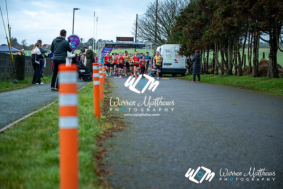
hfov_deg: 28.8
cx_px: 142
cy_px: 94
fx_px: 550
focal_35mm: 70
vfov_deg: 19.5
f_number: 2.8
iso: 320
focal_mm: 70
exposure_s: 1/1250
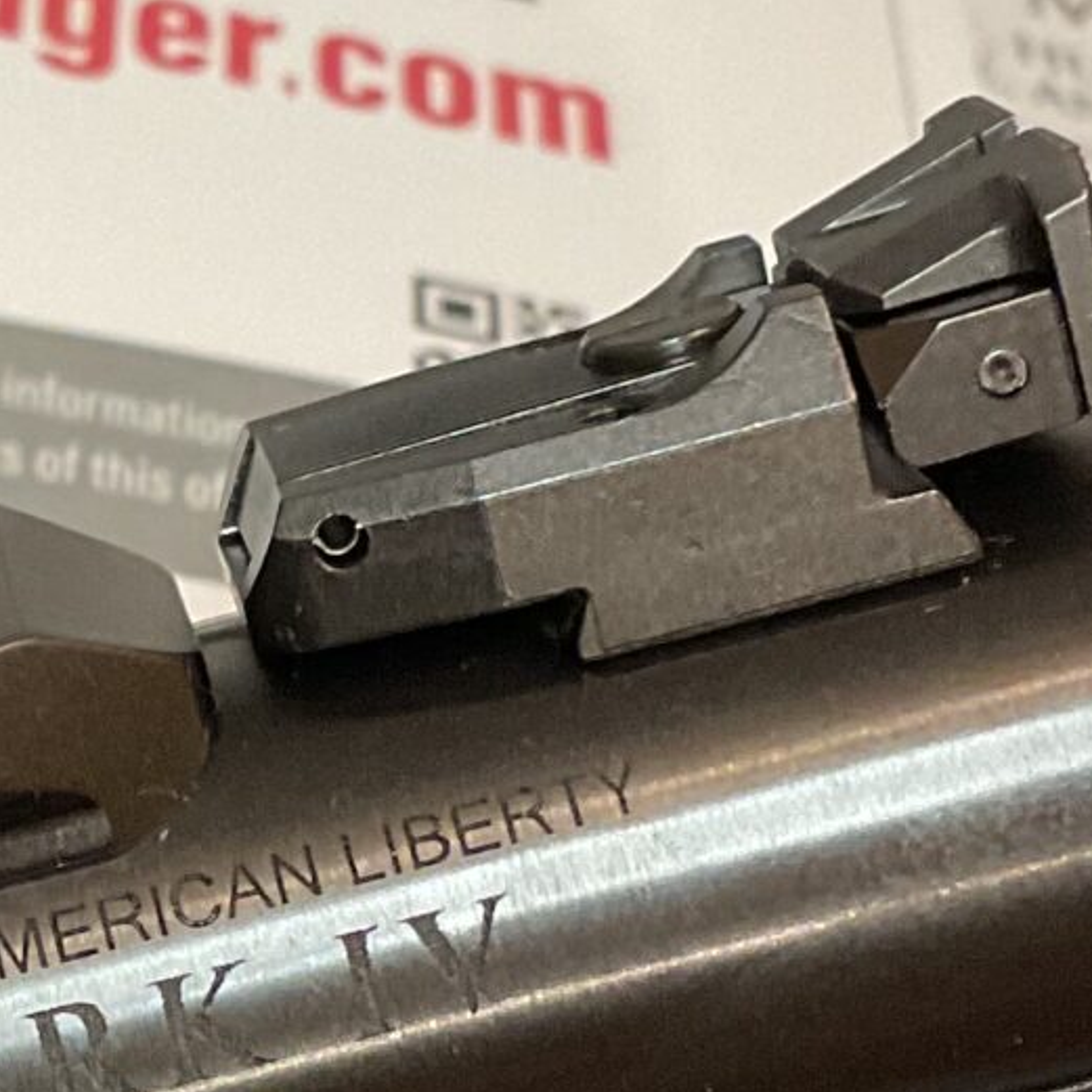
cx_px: 84
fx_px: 4497
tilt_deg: -48.9
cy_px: 700
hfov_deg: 13.7
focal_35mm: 126
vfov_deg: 13.8
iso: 125
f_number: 1.8
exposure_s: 1/60
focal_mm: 3
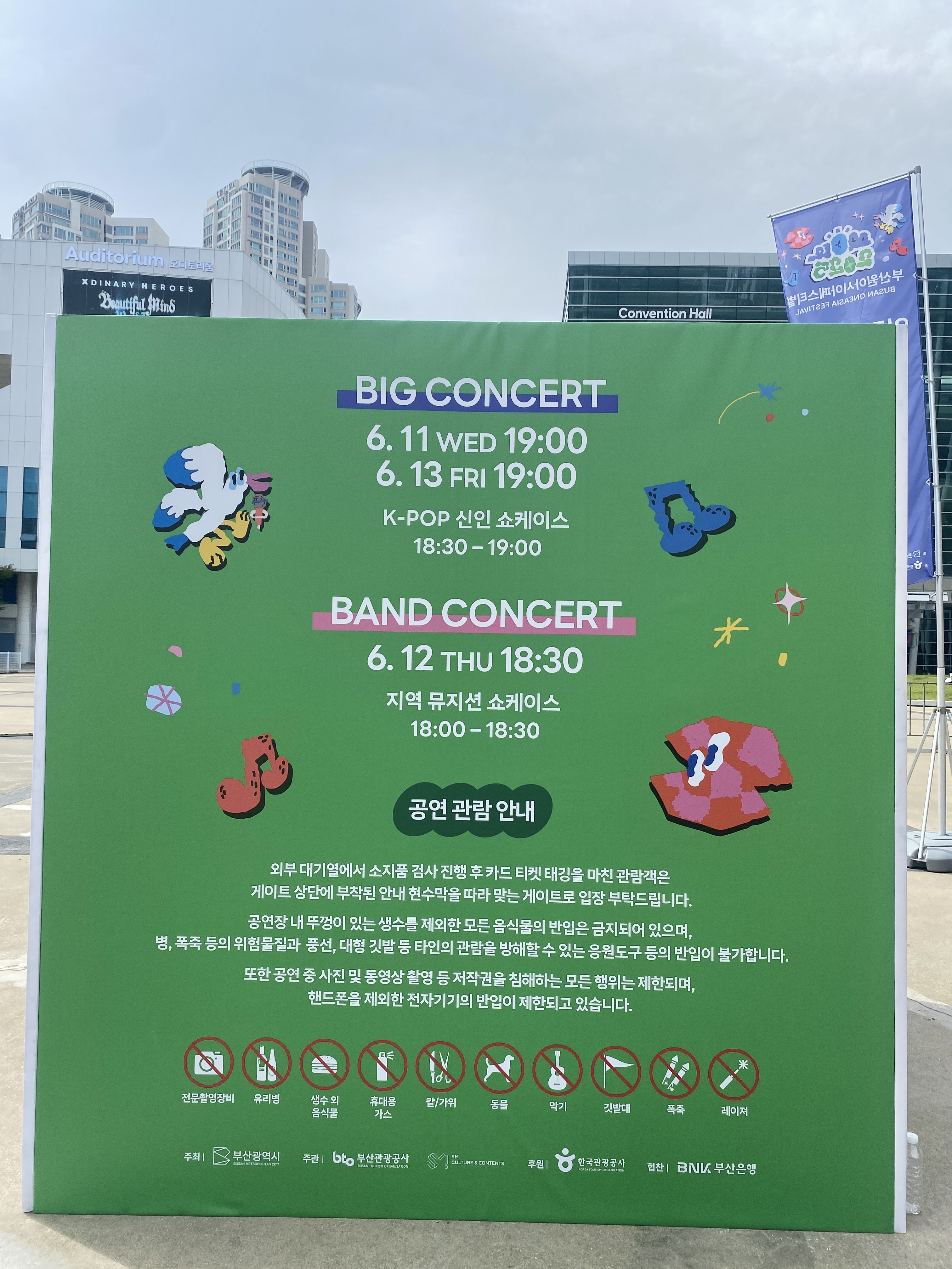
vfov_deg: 67.3
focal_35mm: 26
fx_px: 953
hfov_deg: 53.1
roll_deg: -0.5
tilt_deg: +1.0
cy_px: 634
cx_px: 476
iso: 32
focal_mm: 4.25
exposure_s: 1/2358
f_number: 1.8
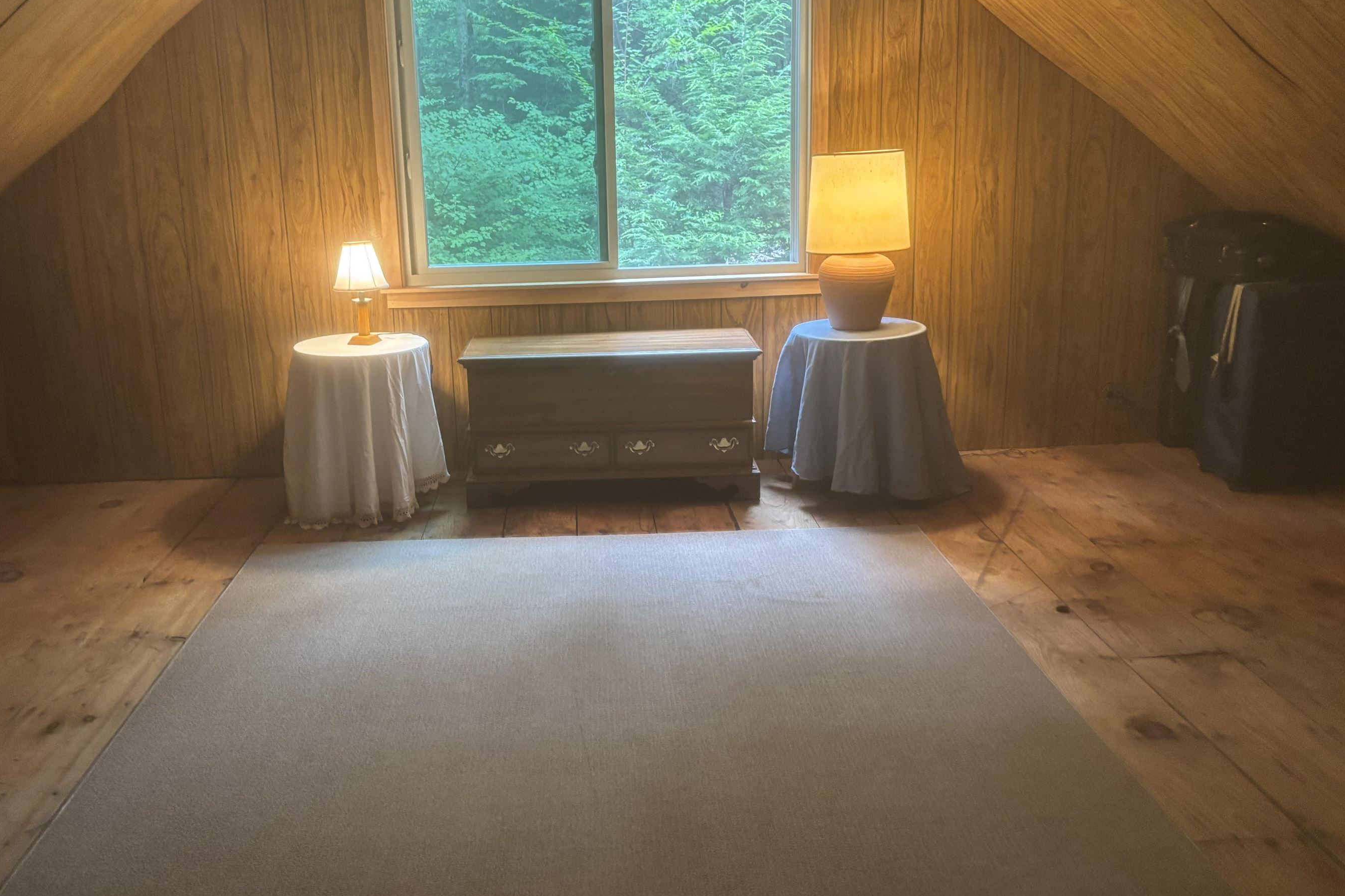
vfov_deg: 42.3
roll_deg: +1.7
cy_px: 421
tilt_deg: -12.6
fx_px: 1158
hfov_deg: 60.1
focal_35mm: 31
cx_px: 592
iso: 320
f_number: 1.6
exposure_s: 1/60
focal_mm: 5.96
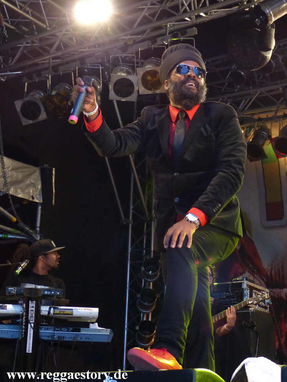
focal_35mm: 66
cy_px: 191
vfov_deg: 29.4
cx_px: 144
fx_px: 730
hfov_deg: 22.3
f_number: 2.8
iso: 400
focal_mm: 11.9
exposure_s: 1/60
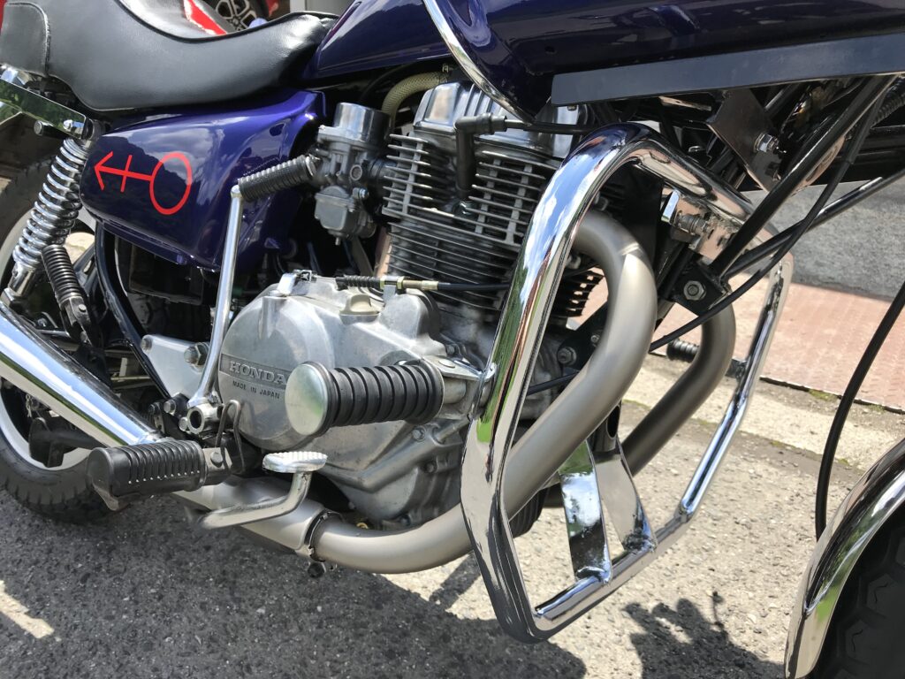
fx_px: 732
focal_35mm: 28
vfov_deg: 49.7
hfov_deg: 63.4
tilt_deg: -19.9
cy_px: 340
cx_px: 452
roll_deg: -1.0
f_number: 1.8
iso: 20
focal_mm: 3.99
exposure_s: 1/939
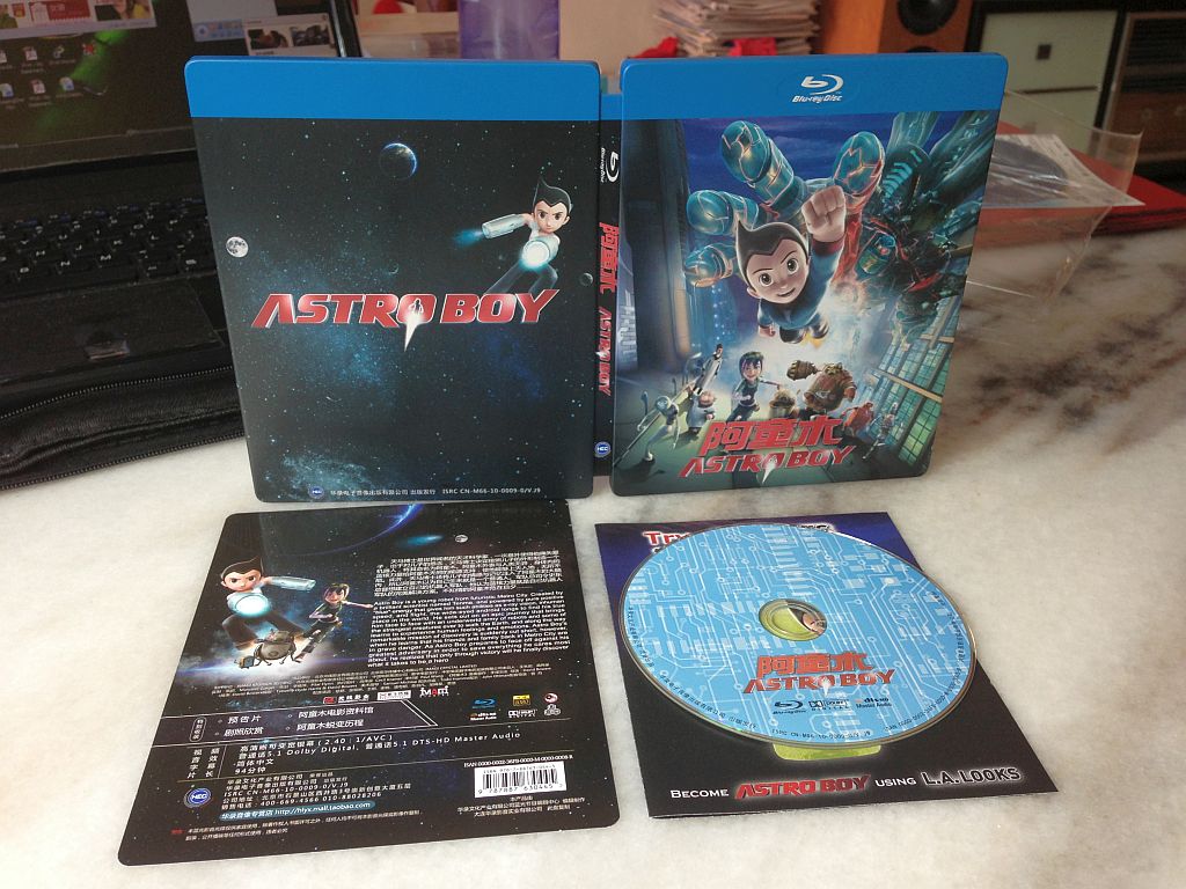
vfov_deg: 42.9
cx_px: 593
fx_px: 1131
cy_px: 444
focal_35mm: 33
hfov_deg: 55.4
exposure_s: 1/20
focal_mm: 4.13
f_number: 2.4
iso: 50
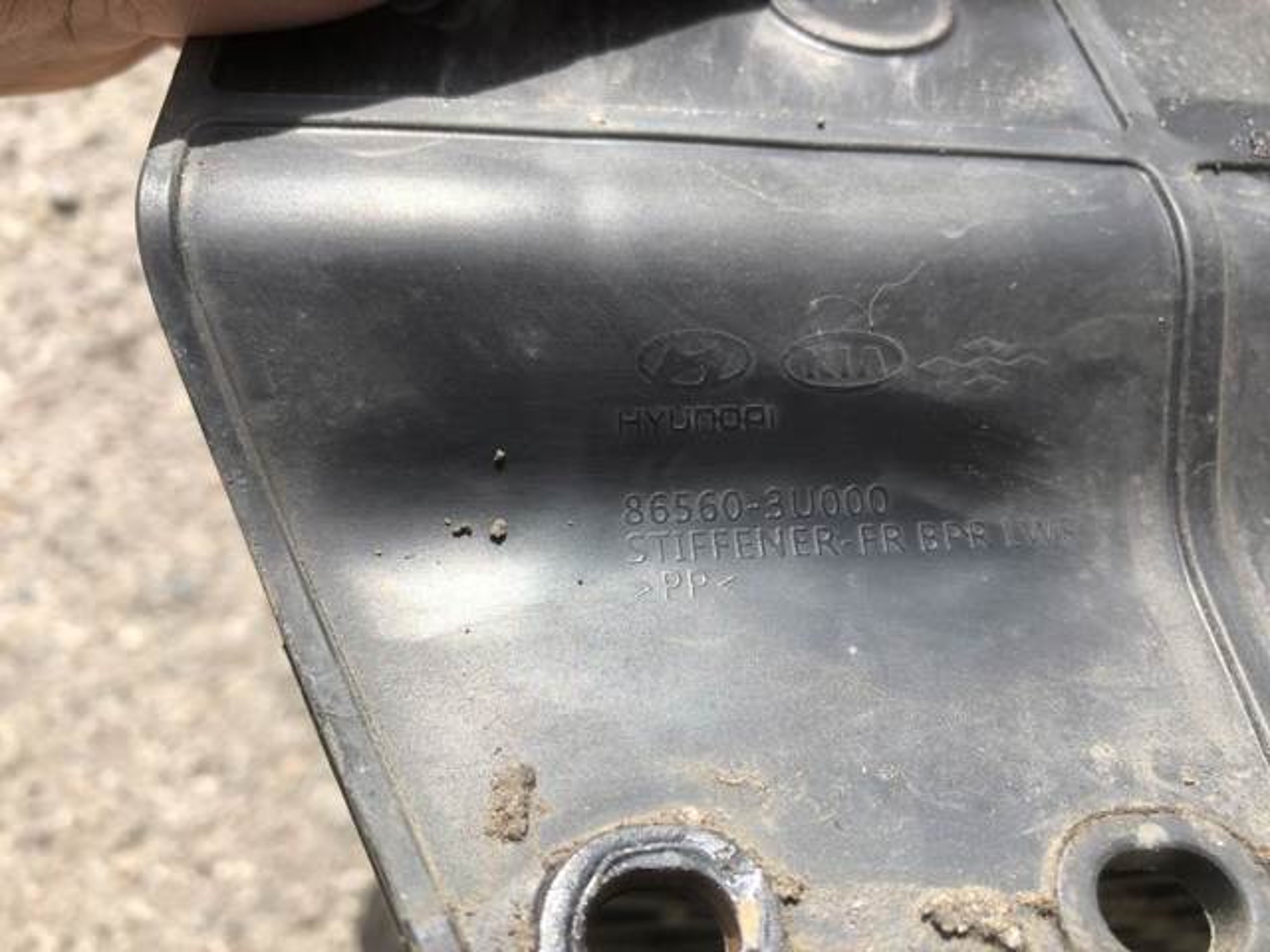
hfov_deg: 63.4
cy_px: 476
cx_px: 635
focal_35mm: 28
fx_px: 1027
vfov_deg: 49.7
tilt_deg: -78.2
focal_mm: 4
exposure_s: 1/979
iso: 20
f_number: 1.8
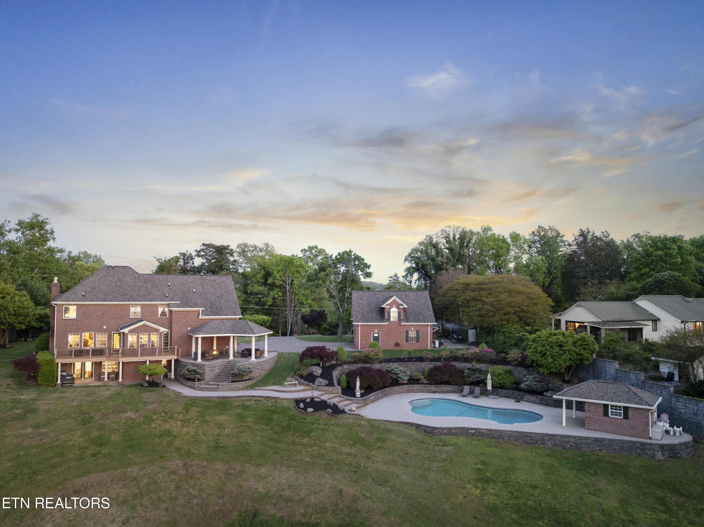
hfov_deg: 71.6
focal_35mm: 24
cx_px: 352
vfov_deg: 56.8
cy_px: 264
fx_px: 488
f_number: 2.8
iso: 500
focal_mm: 12.29
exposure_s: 1/13
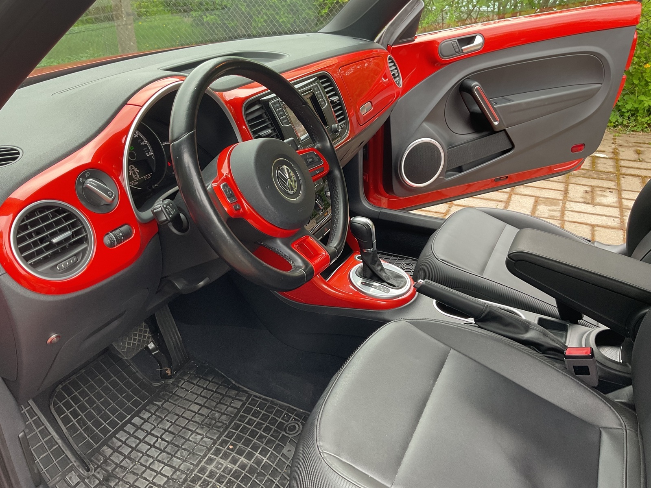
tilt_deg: -28.1
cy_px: 244
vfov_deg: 48.2
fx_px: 545
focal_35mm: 29
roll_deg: +0.3
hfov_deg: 61.7
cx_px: 326
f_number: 1.8
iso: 64
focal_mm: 3
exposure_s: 1/120
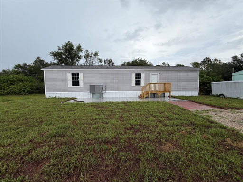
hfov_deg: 102.1
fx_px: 98
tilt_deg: -3.5
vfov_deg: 85.7
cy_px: 91
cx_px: 122
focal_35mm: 14
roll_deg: +1.0
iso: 40
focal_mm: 2.22
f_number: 2.2
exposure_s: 1/686
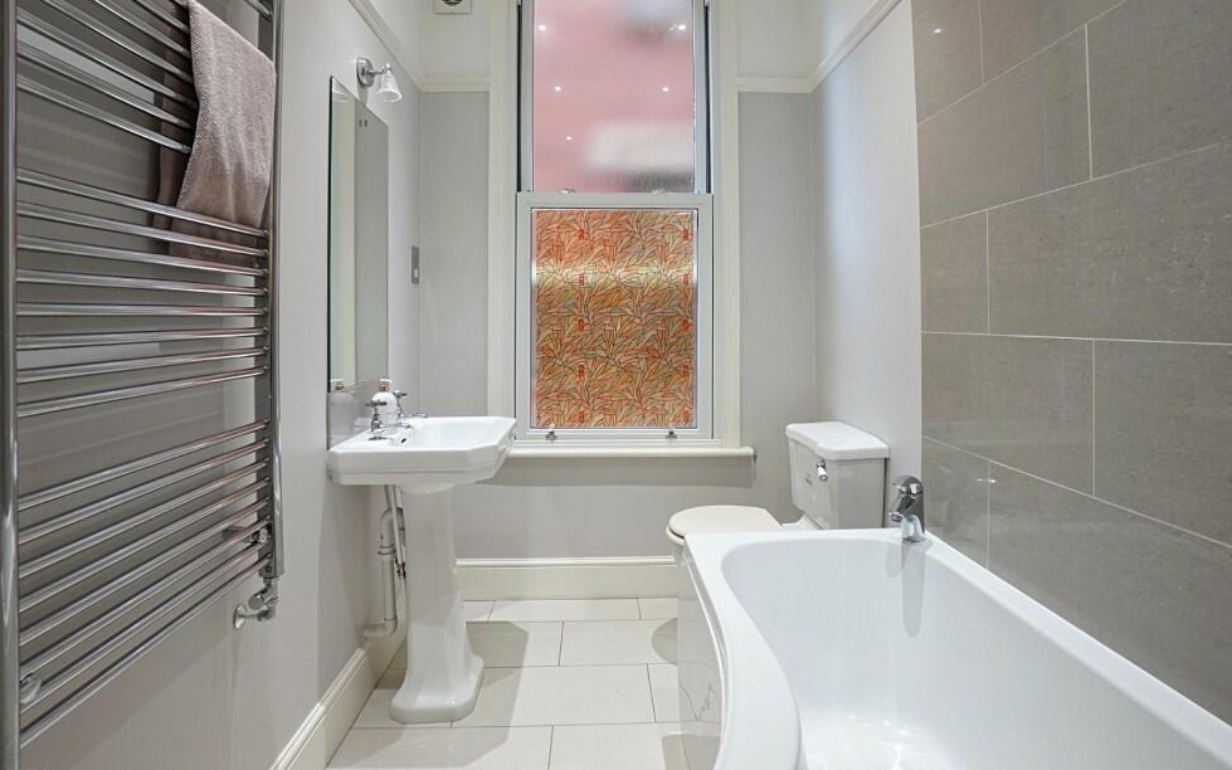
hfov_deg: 97.8
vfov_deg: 71.0
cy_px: 343
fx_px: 537
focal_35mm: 16
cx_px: 625
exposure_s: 1/5
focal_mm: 10
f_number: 10
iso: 640
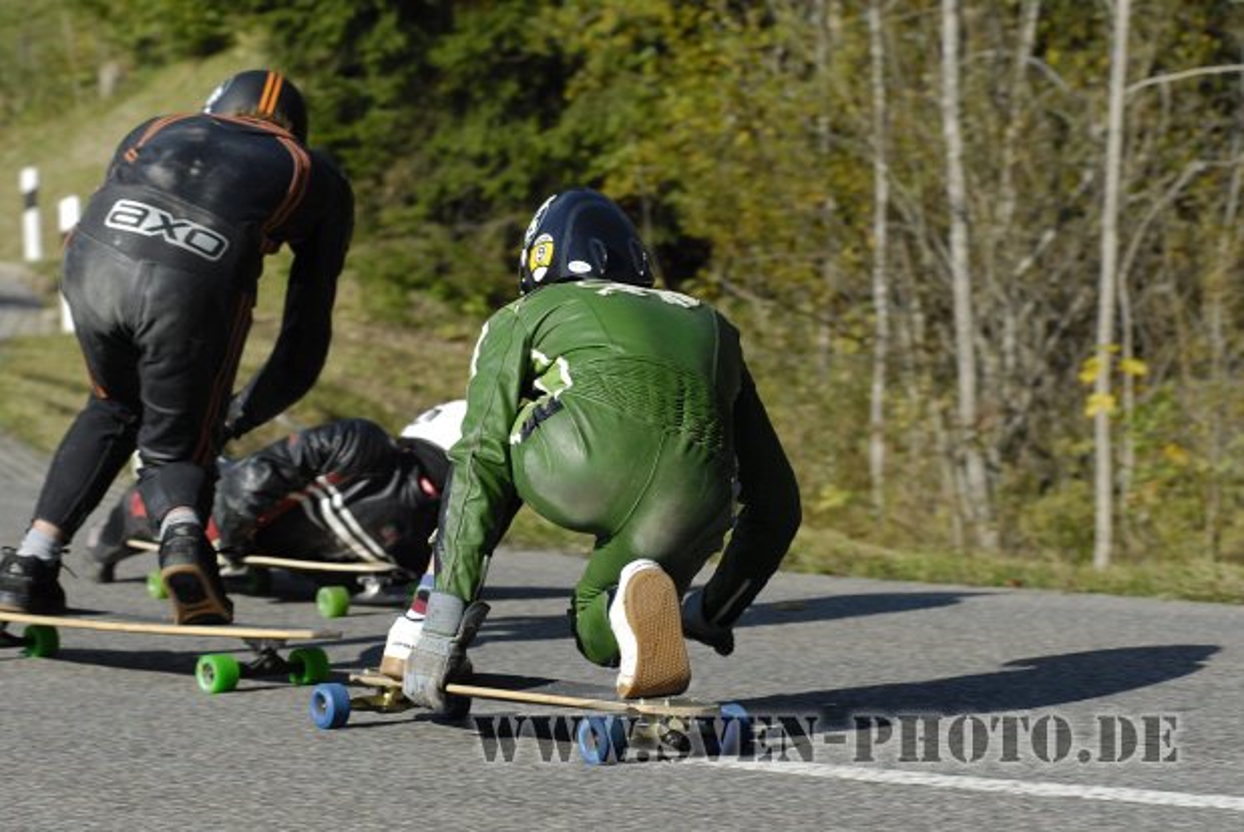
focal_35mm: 120
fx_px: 4150
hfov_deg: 17.0
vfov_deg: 11.4
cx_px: 622
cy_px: 416
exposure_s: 1/640
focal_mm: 80
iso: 200
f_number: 6.3
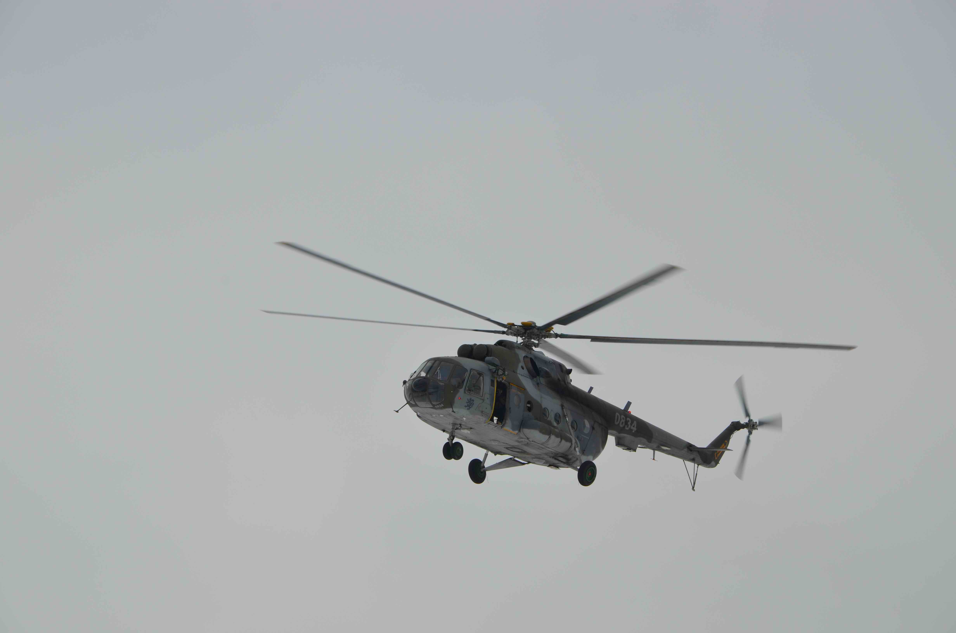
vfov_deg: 8.7
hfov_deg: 13.1
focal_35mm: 158
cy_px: 316
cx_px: 478
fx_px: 4174
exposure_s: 1/400
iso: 100
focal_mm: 105
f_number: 10
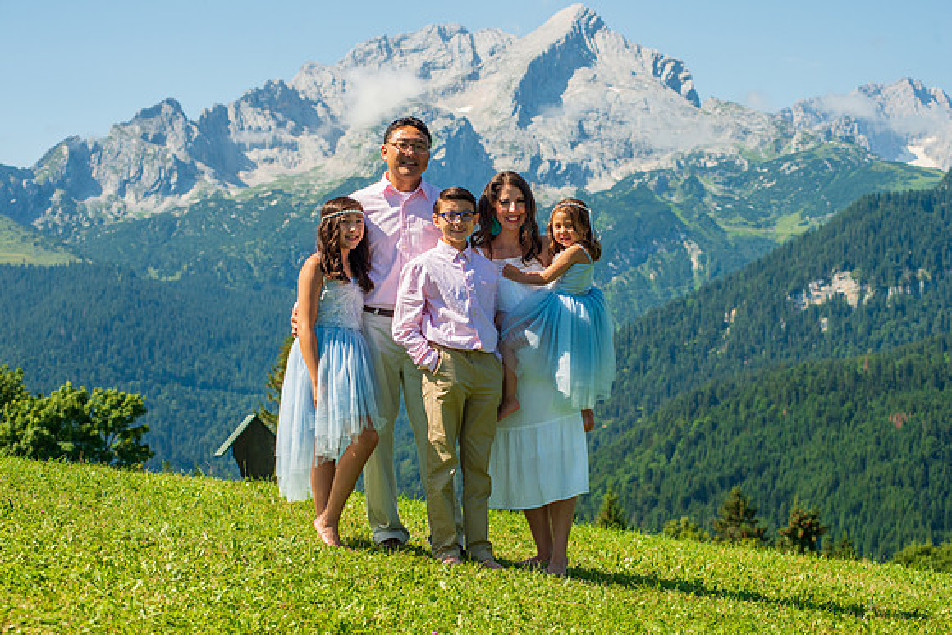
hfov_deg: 25.4
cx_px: 476
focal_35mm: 80
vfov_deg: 17.1
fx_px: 2116
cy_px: 318
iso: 160
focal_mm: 80
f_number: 7.1
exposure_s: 1/500
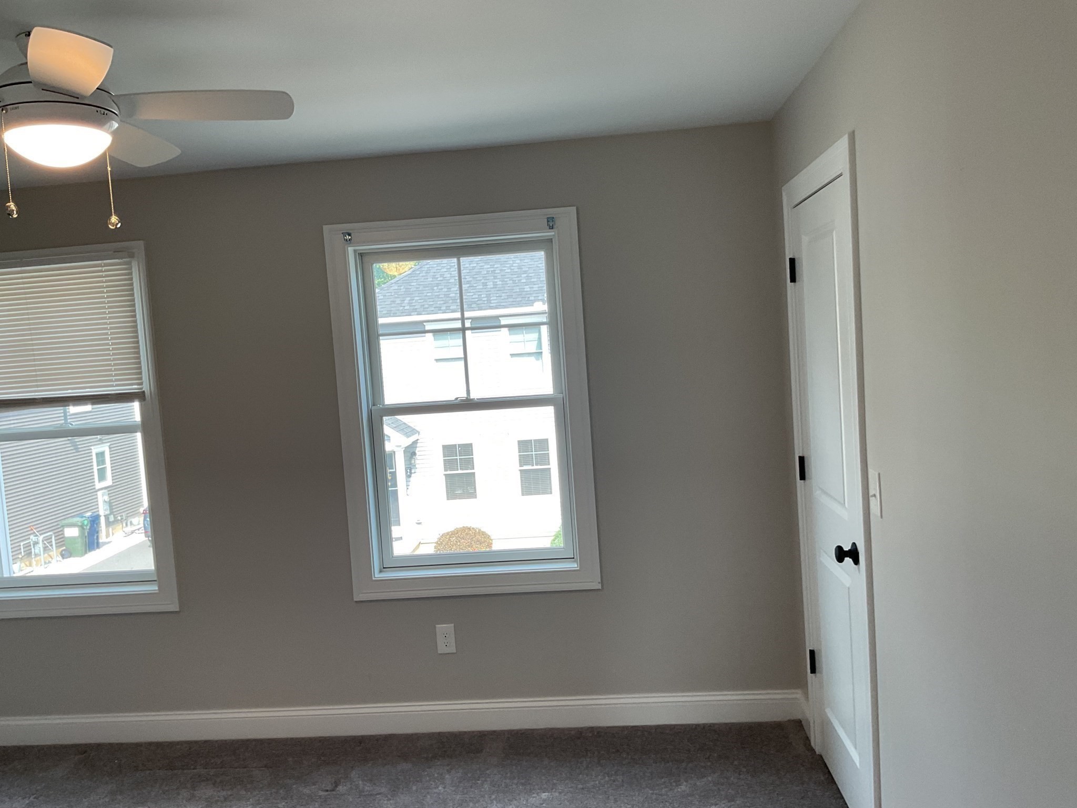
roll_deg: +3.1
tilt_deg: -5.1
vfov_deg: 48.2
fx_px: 902
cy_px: 404
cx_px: 538
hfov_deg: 61.7
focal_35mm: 29
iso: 50
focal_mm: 3
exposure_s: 1/100
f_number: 1.8
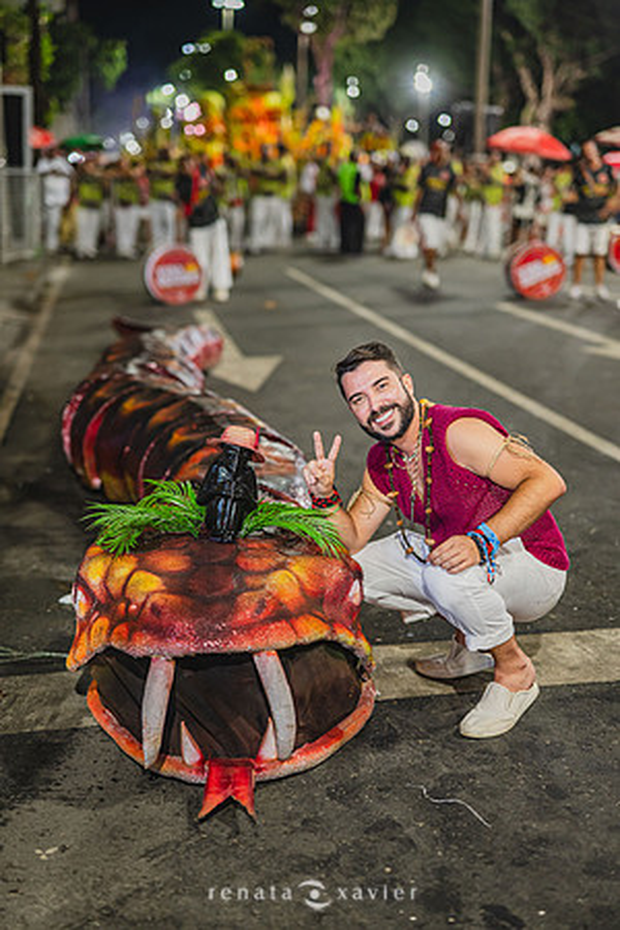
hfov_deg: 27.0
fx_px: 1292
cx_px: 310
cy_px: 465
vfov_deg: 39.6
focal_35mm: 50
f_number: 1.6
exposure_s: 1/400
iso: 1600
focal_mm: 50
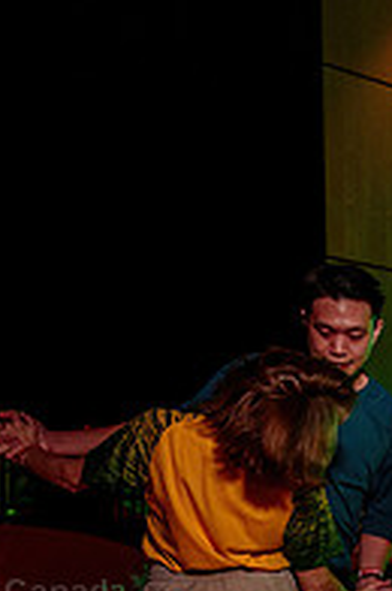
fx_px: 1377
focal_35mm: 84
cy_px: 574
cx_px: 782
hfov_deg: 13.8
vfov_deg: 23.3
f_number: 2.8
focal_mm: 24
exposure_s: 1/60
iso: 1000
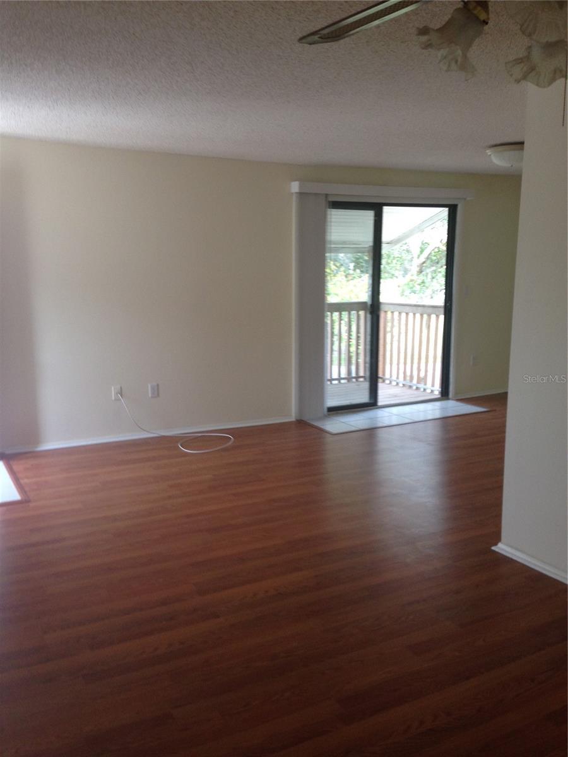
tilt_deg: -10.3
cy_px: 378
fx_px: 722
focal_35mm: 33
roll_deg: +2.7
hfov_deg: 42.9
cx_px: 284
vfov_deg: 55.4
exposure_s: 1/120
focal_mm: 4.12
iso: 80
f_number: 2.4
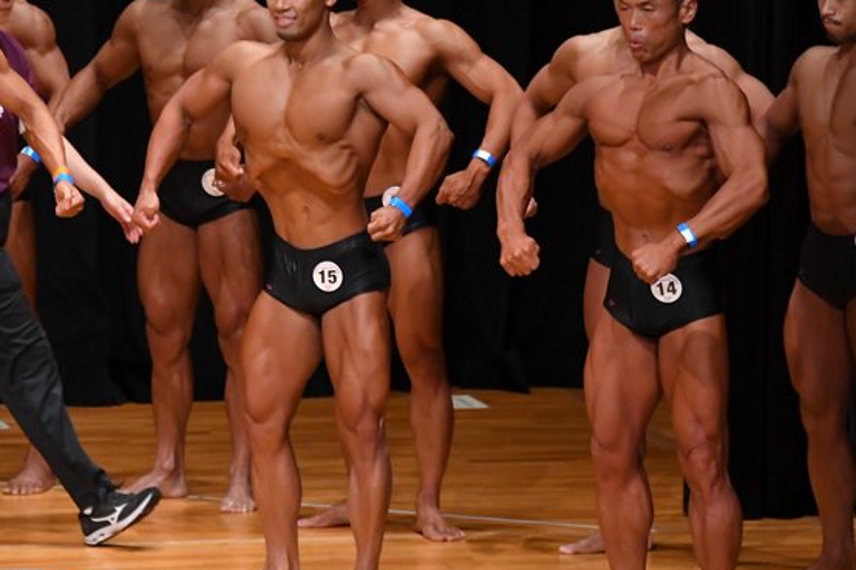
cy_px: 287
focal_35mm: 399
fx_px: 9484
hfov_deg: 5.2
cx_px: 395
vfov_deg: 3.4
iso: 4000
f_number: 5.6
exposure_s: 1/400
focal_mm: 190
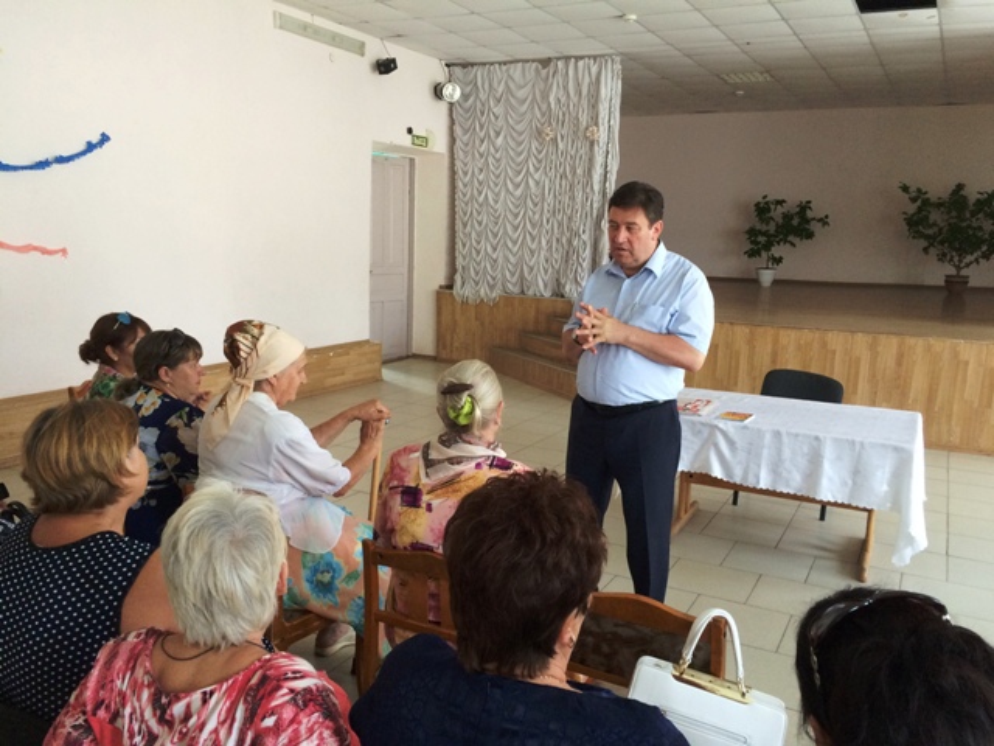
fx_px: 833
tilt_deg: -10.3
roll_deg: -1.8
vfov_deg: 48.2
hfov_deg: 61.7
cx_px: 497
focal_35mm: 29
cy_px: 373
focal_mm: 4.15
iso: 80
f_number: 2.2
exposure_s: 1/33
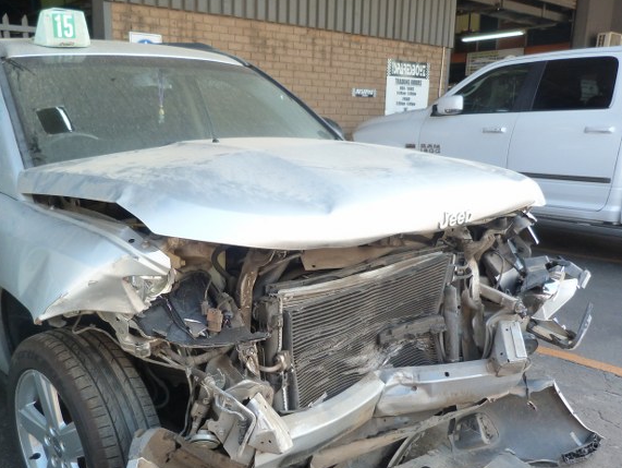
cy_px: 320
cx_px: 237
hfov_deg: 52.1
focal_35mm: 35
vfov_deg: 40.1
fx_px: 629
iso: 125
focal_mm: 4.5
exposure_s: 1/60
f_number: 2.8
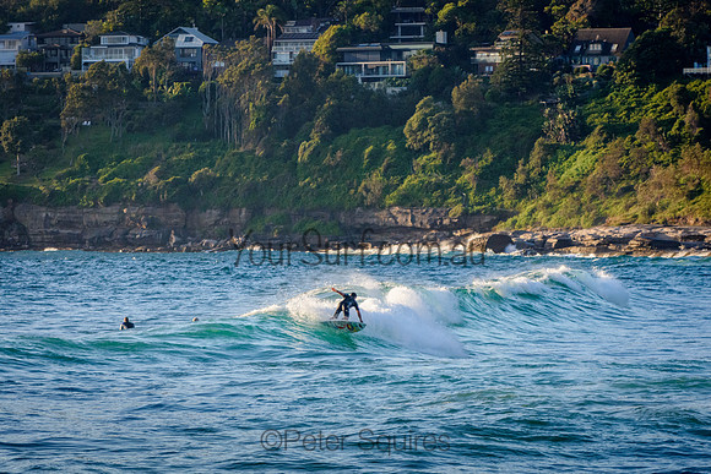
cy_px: 237
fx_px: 4673
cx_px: 356
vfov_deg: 5.8
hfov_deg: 8.7
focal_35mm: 237
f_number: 5.6
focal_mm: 155
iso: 800
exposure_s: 1/2000
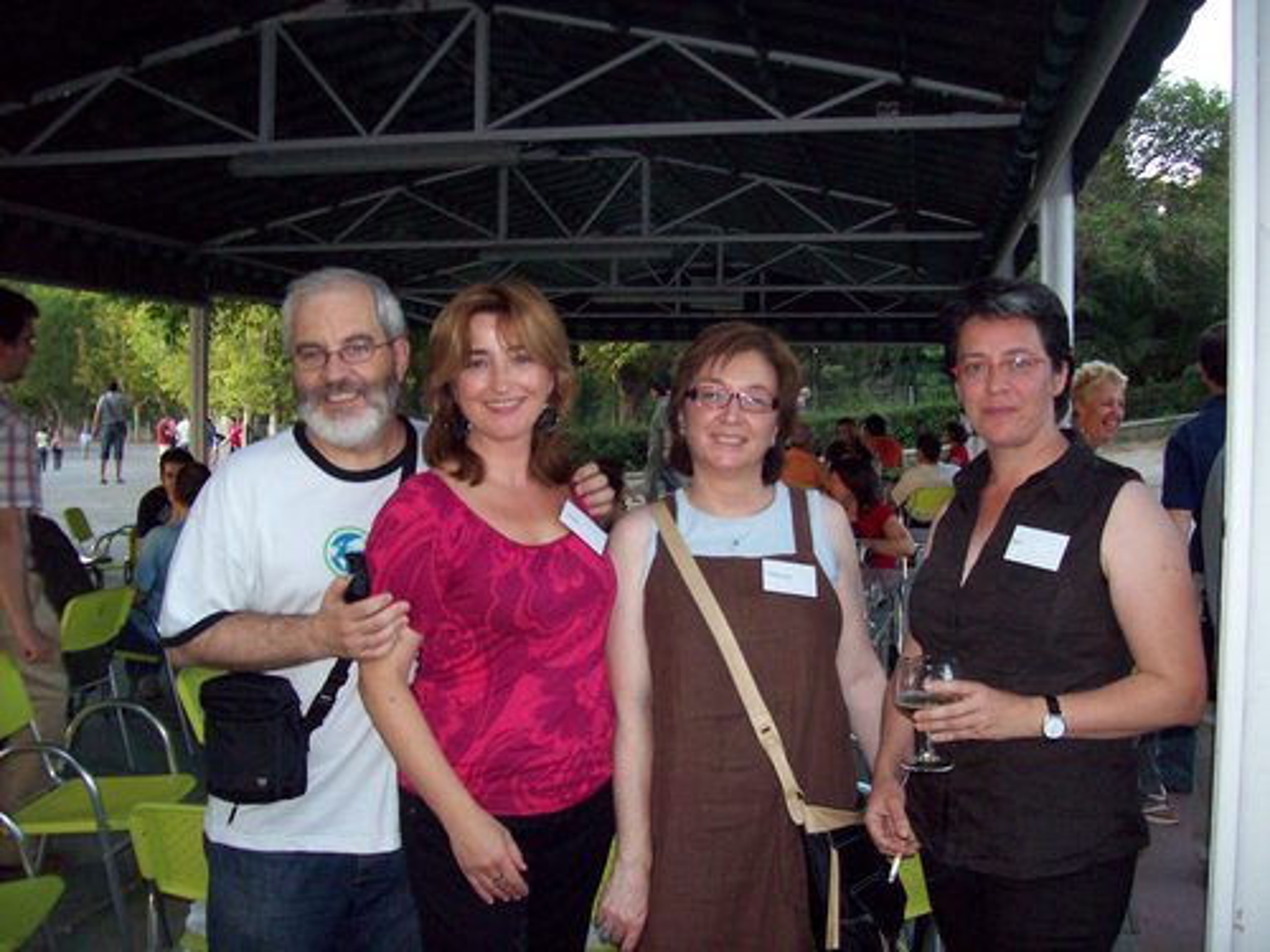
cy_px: 476
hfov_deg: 51.4
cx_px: 635
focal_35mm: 36
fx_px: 1321
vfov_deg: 39.7
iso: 140
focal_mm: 6
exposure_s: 1/64
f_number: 2.7
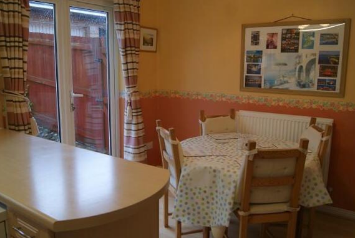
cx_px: 158
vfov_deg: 42.4
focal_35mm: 31
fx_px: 306
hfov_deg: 60.1
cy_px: 116
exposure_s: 1/40
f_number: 4.5
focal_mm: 18
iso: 100
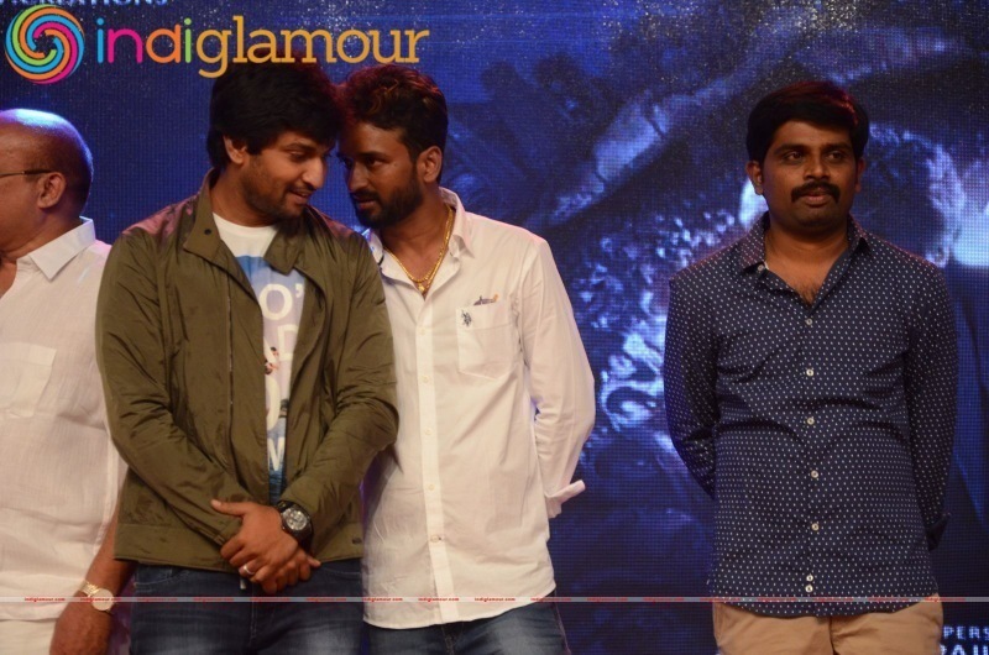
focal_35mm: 135
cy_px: 328
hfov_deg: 15.2
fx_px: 3701
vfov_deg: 10.1
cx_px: 494
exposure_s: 1/80
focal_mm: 90
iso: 1000
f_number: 5.6
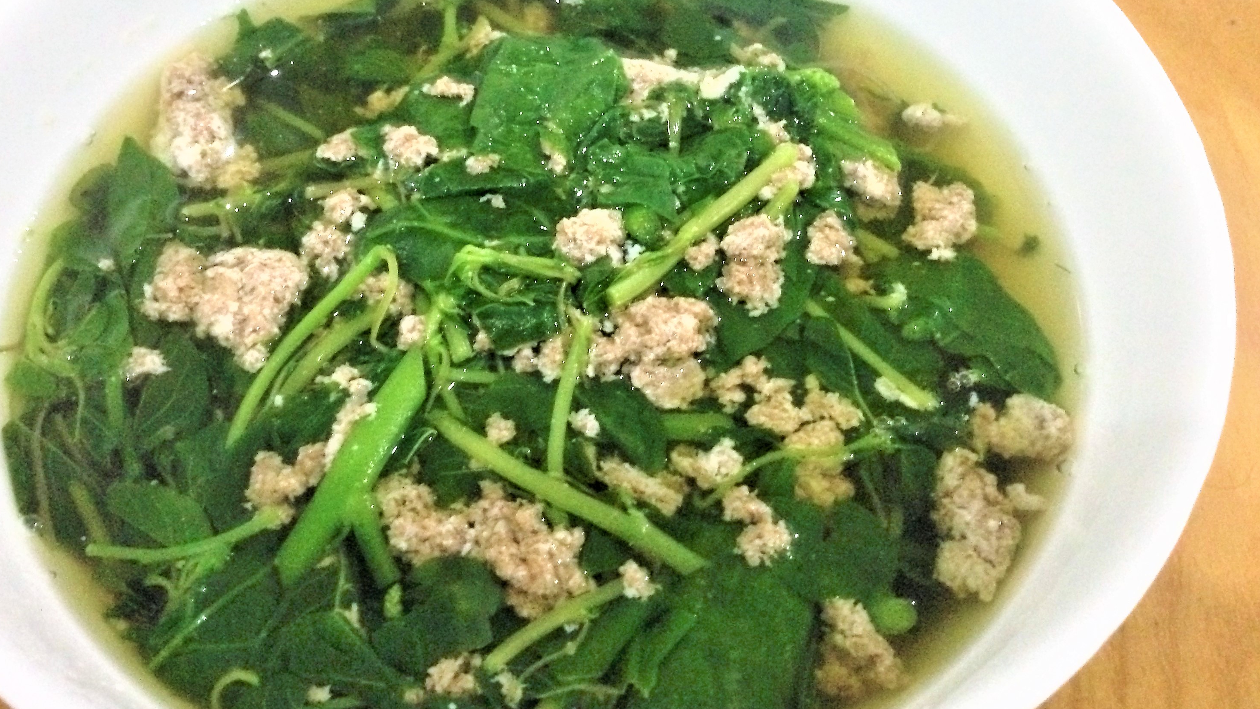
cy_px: 339
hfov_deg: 50.4
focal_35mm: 40
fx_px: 1336
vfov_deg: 29.7
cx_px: 582
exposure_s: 1/15
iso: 640
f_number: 2.4
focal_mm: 4.12
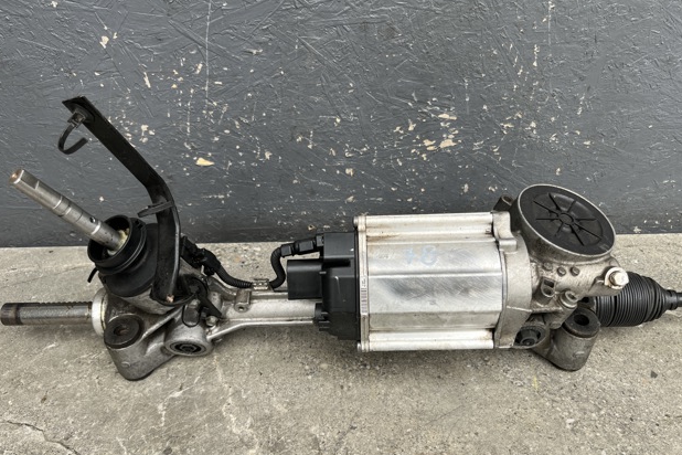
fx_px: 530
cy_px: 240
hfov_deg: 65.5
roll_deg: +1.4
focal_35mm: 28
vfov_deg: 46.4
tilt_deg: -33.1
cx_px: 342
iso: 40
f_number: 1.6
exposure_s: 1/266
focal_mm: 5.1
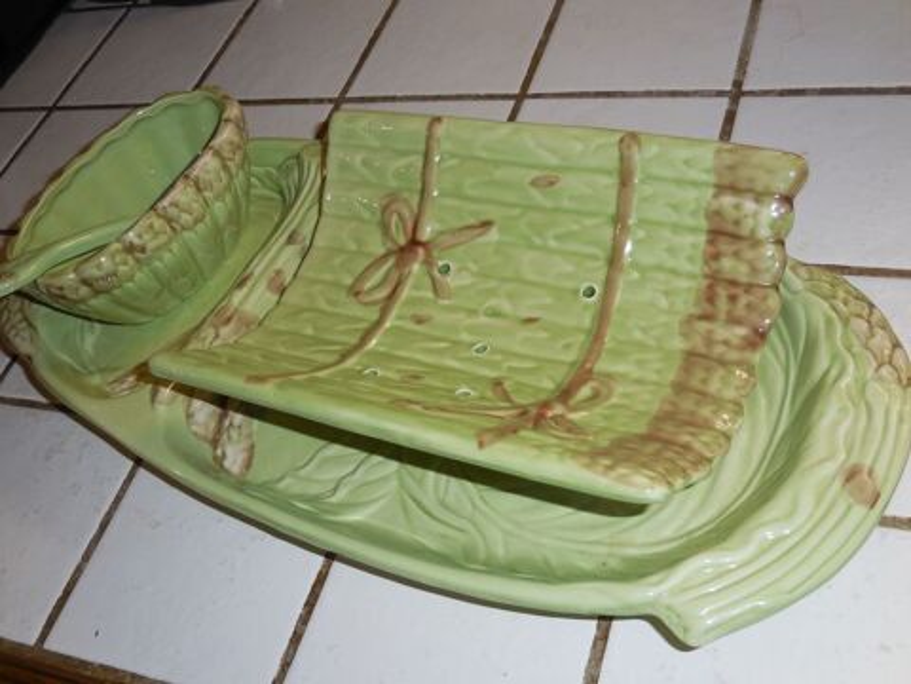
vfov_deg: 36.8
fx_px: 1026
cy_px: 342
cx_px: 456
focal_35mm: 39
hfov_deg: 47.9
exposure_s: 1/30
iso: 125
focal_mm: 7
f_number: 3.9
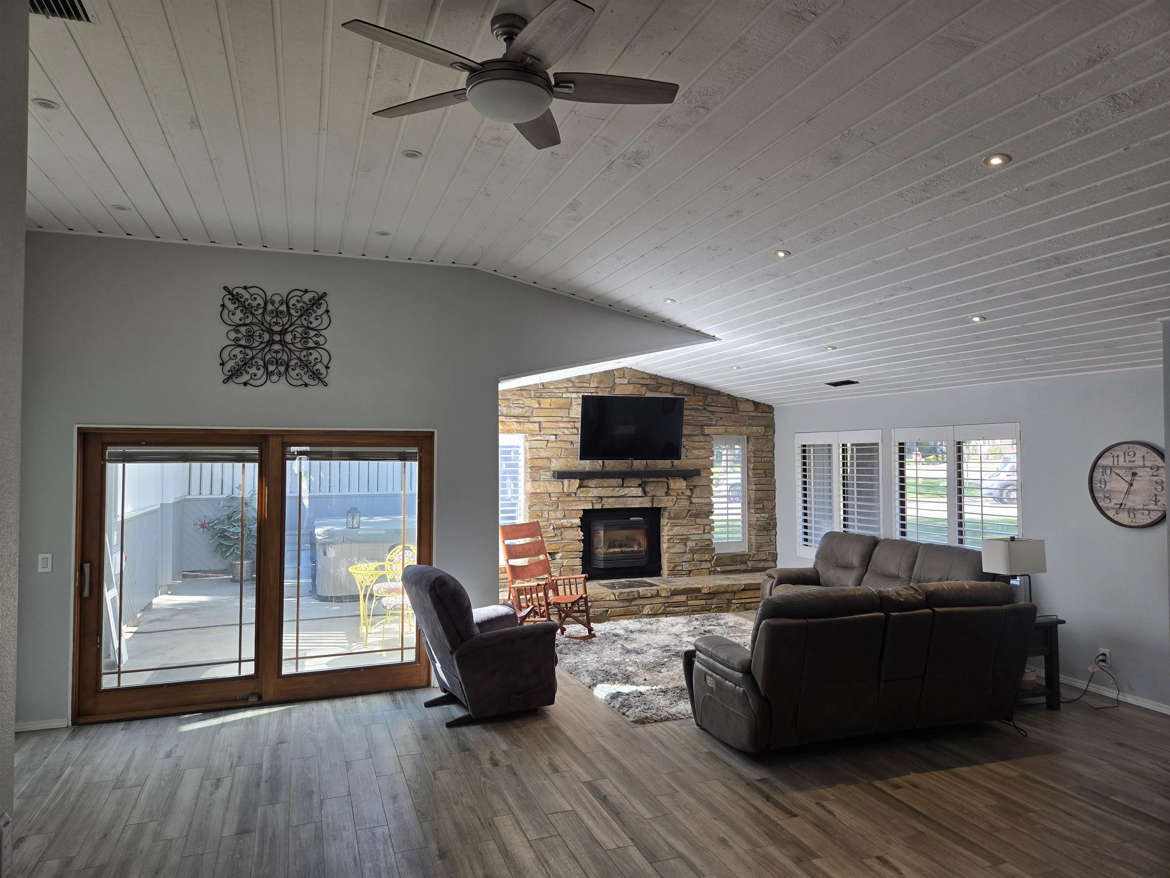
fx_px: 777
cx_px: 585
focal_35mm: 23
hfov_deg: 73.9
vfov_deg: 58.9
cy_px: 439
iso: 40
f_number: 1.8
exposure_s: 1/120
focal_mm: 5.4
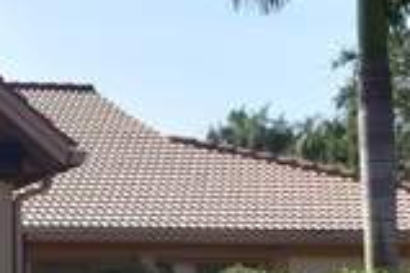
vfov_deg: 8.2
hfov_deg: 11.4
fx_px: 1890
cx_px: -353
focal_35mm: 166
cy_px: 310
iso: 100
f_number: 8
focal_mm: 22
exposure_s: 1/200
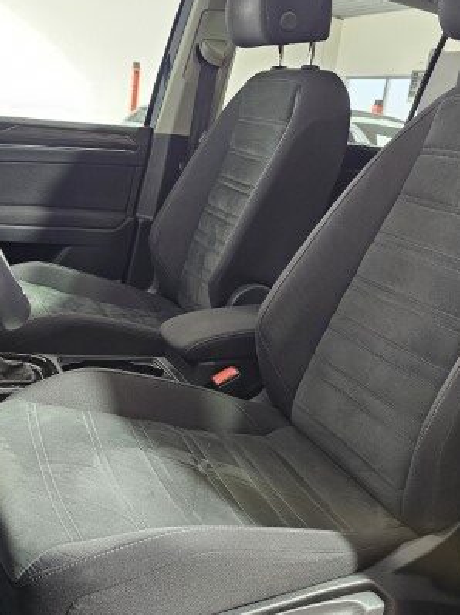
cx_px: 259
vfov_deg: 50.1
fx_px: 656
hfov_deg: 38.6
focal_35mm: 37
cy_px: 328
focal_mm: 6.3
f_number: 1.7
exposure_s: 1/100
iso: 640
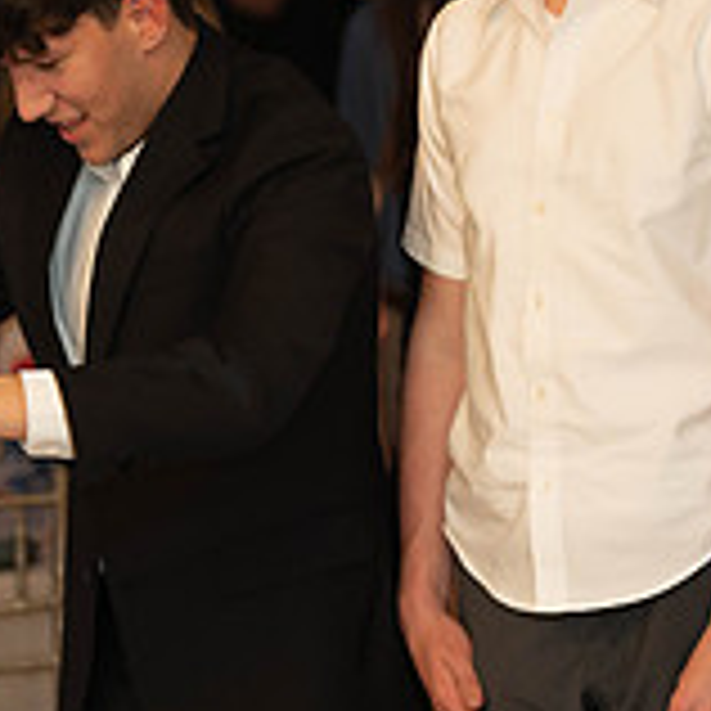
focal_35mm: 297
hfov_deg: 5.9
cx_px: 50
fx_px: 6902
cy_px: 128
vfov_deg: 5.9
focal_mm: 95
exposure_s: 1/125
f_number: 2.8
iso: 800
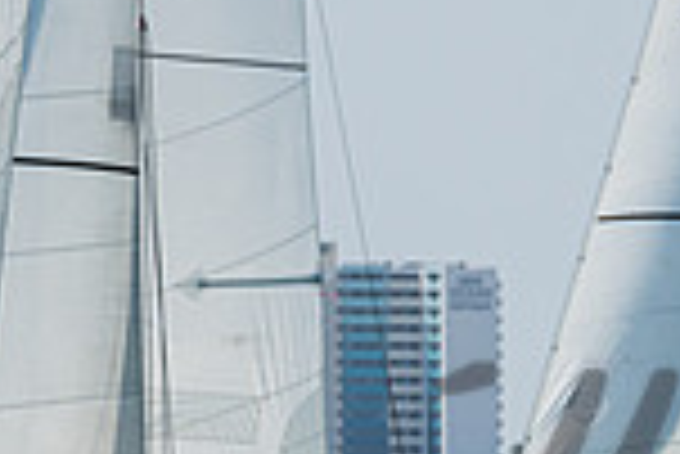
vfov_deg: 1.5
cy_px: 582
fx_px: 17394
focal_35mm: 920
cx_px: 32
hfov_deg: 2.2
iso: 400
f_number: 8
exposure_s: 1/1600
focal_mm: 240
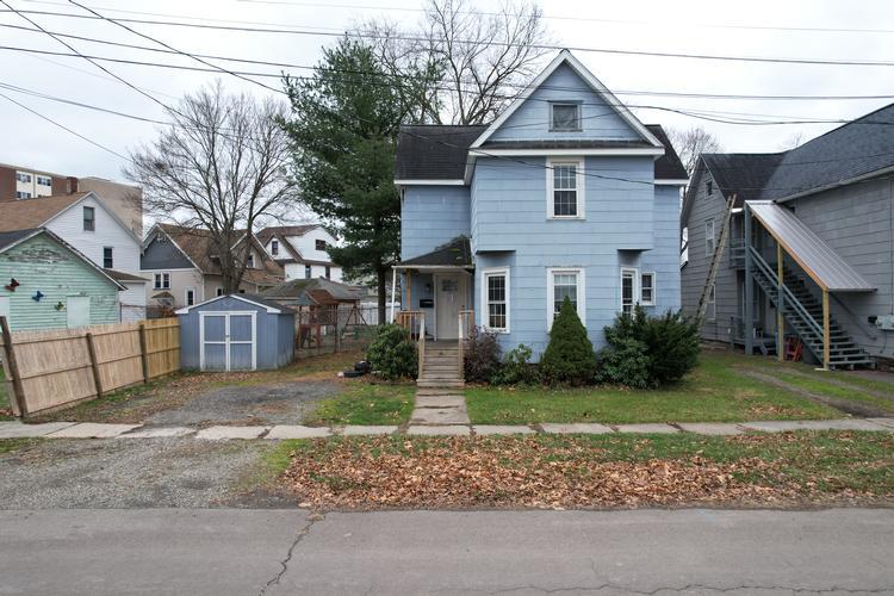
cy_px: 298
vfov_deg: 57.2
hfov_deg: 78.6
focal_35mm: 22
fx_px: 546
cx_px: 447
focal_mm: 8.38
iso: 100
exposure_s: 1/320
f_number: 2.8
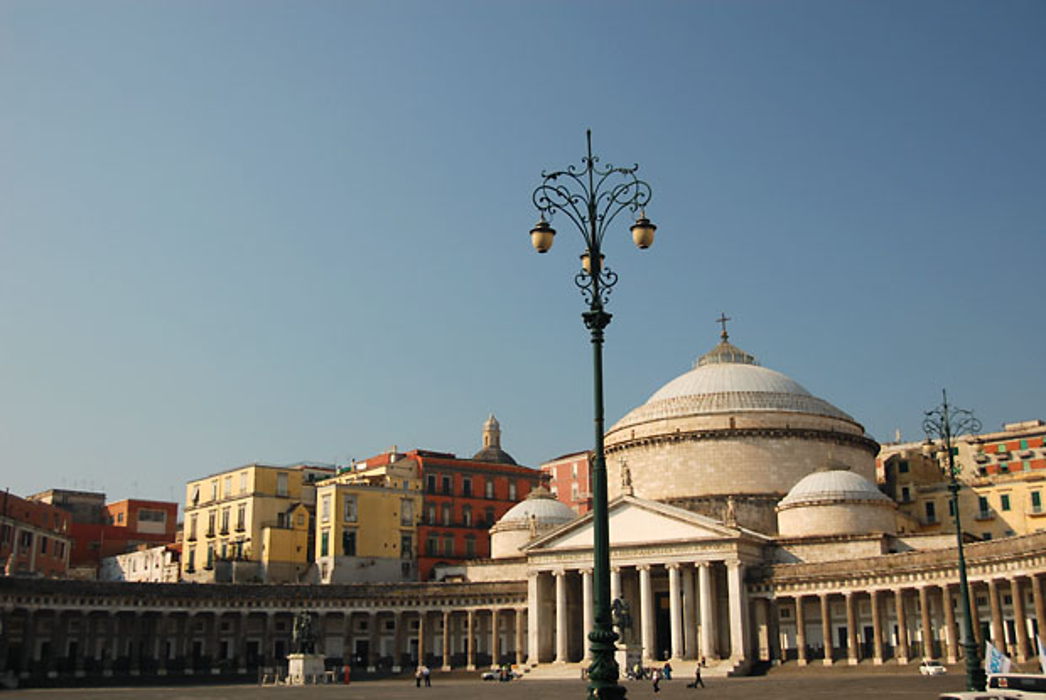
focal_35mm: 42
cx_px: 523
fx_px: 1222
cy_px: 350
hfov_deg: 46.3
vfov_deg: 32.0
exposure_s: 1/350
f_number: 4
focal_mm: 28
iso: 100
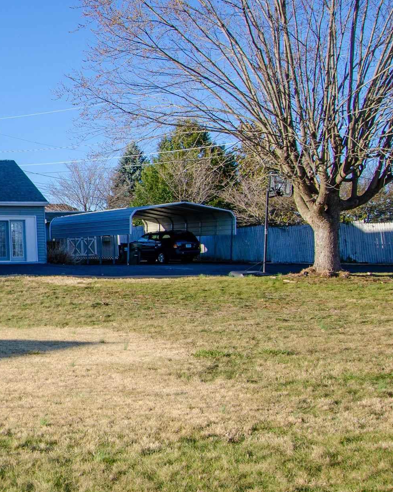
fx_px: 713
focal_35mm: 49
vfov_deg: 38.0
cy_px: 233
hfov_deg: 25.2
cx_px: -157
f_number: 8
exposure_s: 1/250
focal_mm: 14
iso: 160
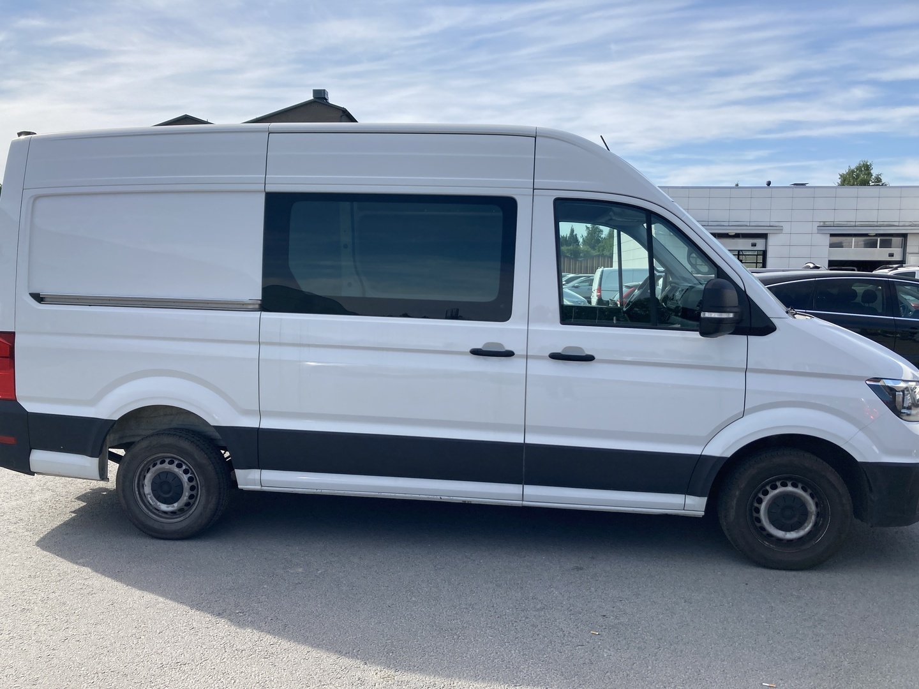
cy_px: 344
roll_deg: -0.1
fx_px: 743
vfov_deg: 49.7
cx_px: 460
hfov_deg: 63.4
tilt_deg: -2.8
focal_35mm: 28
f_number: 1.8
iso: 20
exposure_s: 1/1656
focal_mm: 3.99
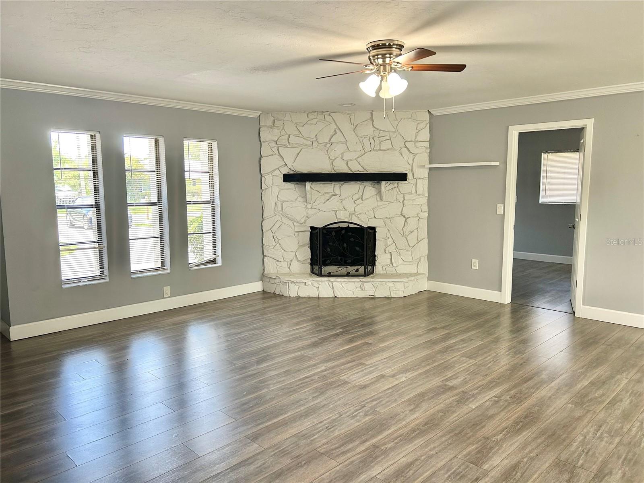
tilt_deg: -6.6
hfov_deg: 67.3
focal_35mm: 26
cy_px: 242
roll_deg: +0.4
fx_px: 484
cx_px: 322
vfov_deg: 53.1
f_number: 1.5
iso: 125
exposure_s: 1/60
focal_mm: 5.7
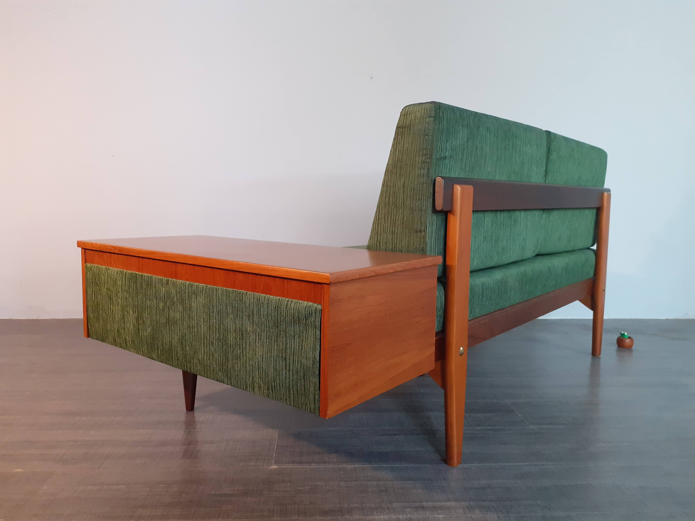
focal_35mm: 27
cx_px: 348
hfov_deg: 65.3
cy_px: 260
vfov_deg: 51.4
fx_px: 542
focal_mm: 3.6
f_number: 1.9
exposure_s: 1/50
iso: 200
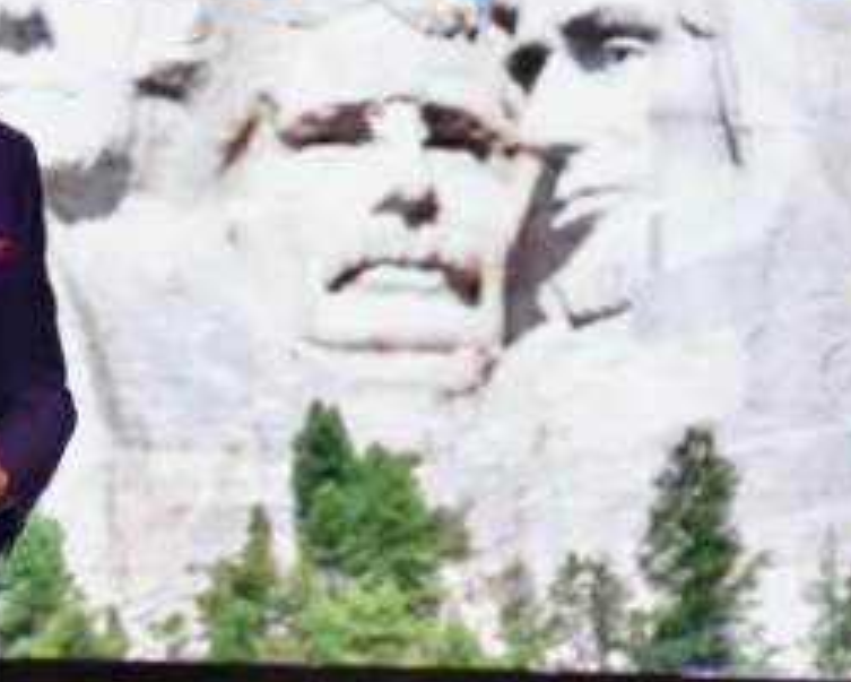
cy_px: 165
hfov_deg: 8.6
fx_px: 5644
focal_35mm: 224
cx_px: 227
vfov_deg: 6.9
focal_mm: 120
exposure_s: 1/100
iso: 800
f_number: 5.6
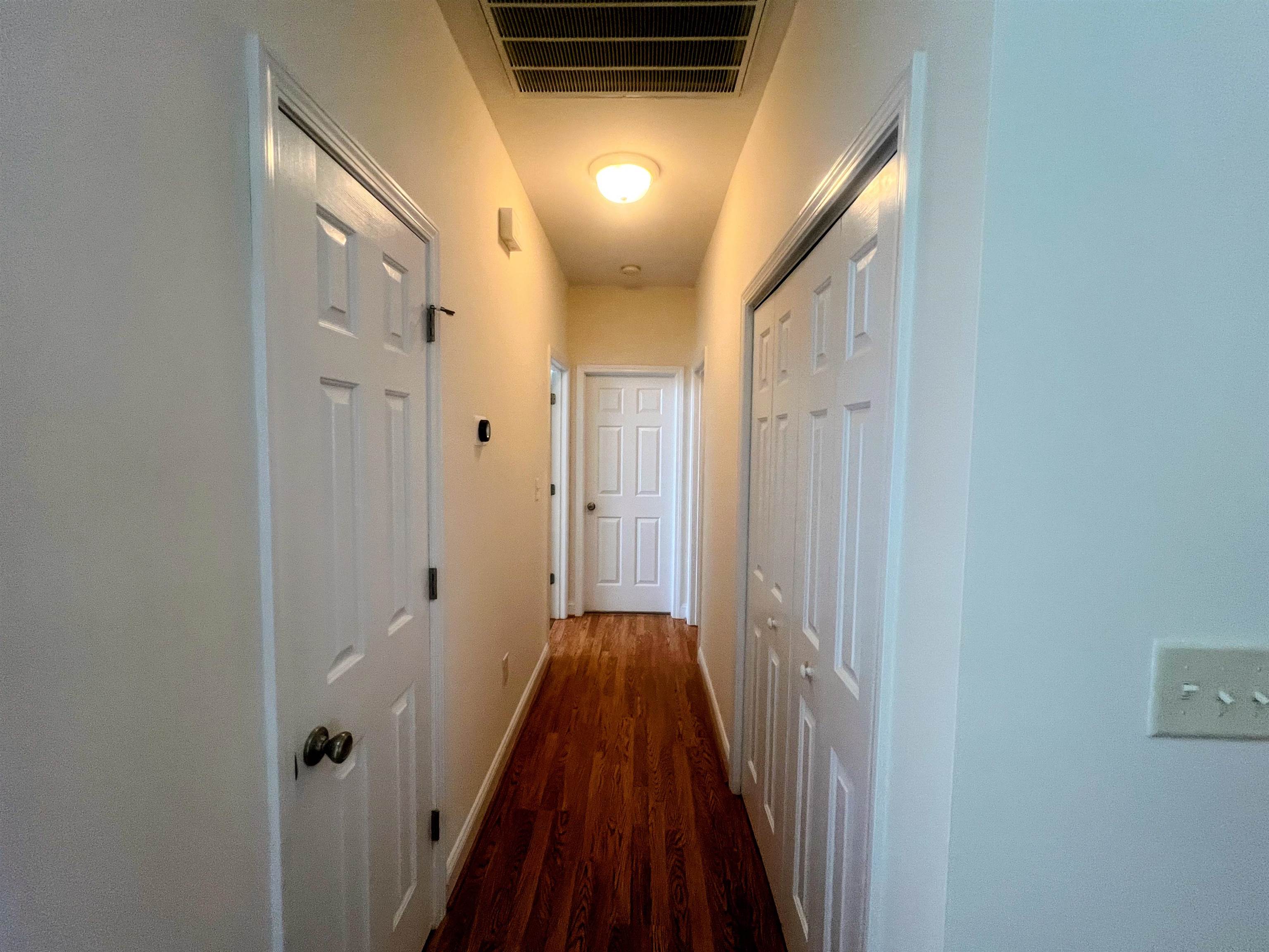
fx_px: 477
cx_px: 634
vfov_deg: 89.9
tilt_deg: -3.6
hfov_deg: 106.2
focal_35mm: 13
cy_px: 476
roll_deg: -2.2
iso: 200
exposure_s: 1/60
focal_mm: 1.57
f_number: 1.8
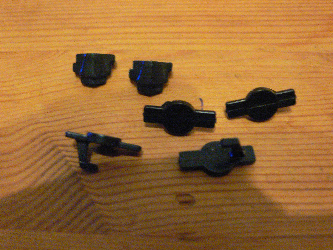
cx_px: 166
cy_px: 125
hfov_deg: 54.0
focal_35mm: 34
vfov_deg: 41.8
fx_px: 327
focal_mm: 6.3
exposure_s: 1/4
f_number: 2.8
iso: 400
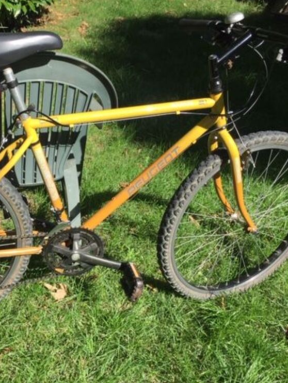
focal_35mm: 39
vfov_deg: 47.9
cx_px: 64
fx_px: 433
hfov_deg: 35.8
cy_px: 190
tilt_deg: -34.9
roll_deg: -3.7
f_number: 2.2
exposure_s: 1/1099
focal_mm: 4.15
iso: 32
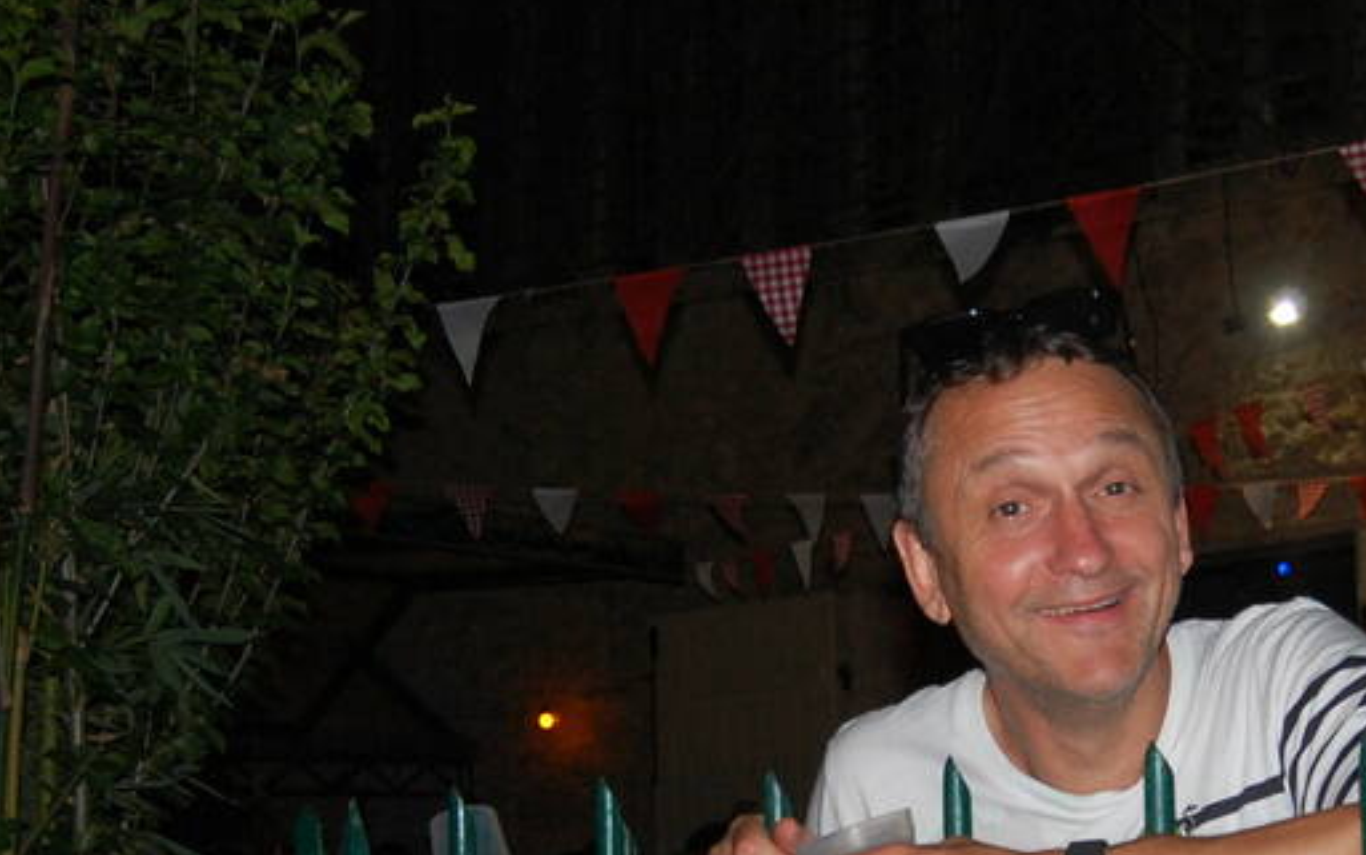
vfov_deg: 18.3
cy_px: 856
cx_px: 935
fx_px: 2578
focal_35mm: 69
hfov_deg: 29.4
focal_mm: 19
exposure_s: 1/60
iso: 400
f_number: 3.5
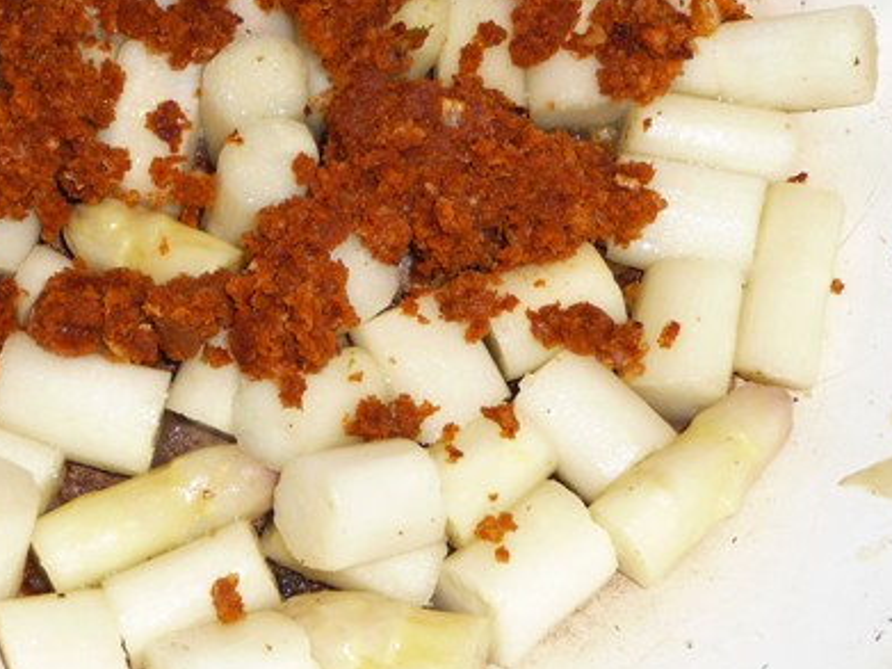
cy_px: 169
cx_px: 299
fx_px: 2318
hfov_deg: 21.7
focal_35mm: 90
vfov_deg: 16.3
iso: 100
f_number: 4.3
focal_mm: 9.3
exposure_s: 1/30
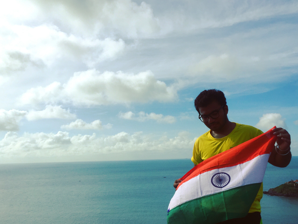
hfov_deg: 50.1
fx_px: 319
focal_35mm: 37
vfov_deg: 38.4
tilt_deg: +5.5
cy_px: 139
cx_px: 164
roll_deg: +0.4
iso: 32
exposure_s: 1/5650
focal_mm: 4.15
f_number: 2.2
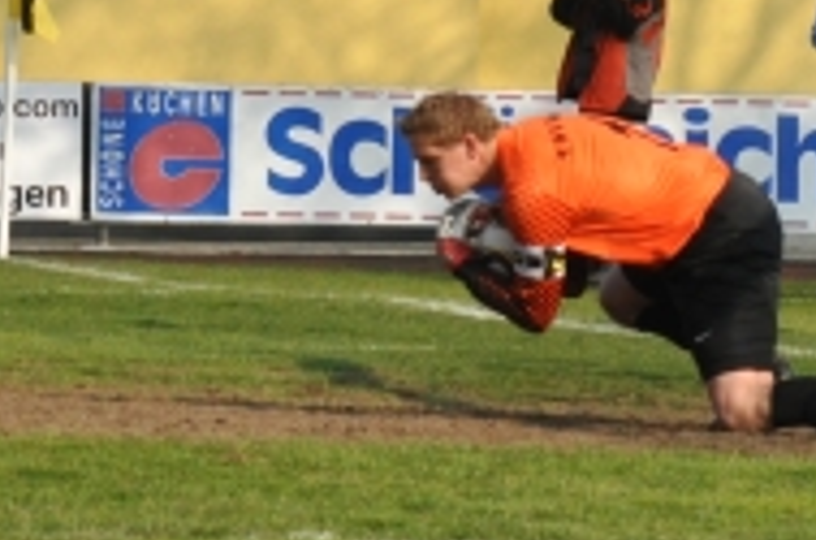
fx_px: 13204
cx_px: 410
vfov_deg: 2.3
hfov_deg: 3.5
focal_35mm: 584
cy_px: -248
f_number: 11
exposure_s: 1/1000
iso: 800
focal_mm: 92
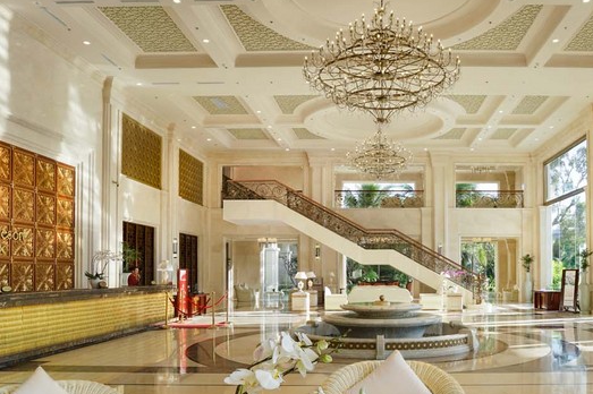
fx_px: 510
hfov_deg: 59.3
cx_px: 383
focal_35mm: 31
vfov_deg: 41.6
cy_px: 269
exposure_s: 1/30
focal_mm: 18
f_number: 11
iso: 160
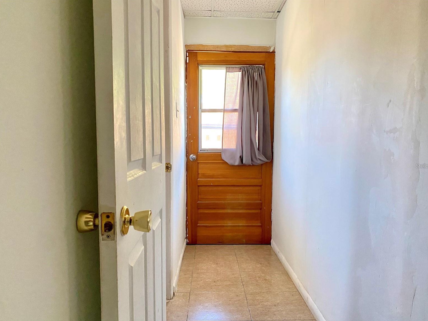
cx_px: 220
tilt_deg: -4.8
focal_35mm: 27
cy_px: 166
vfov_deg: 51.4
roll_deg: -1.2
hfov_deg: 65.3
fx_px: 334
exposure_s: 1/47
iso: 250
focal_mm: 4.25
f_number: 1.8
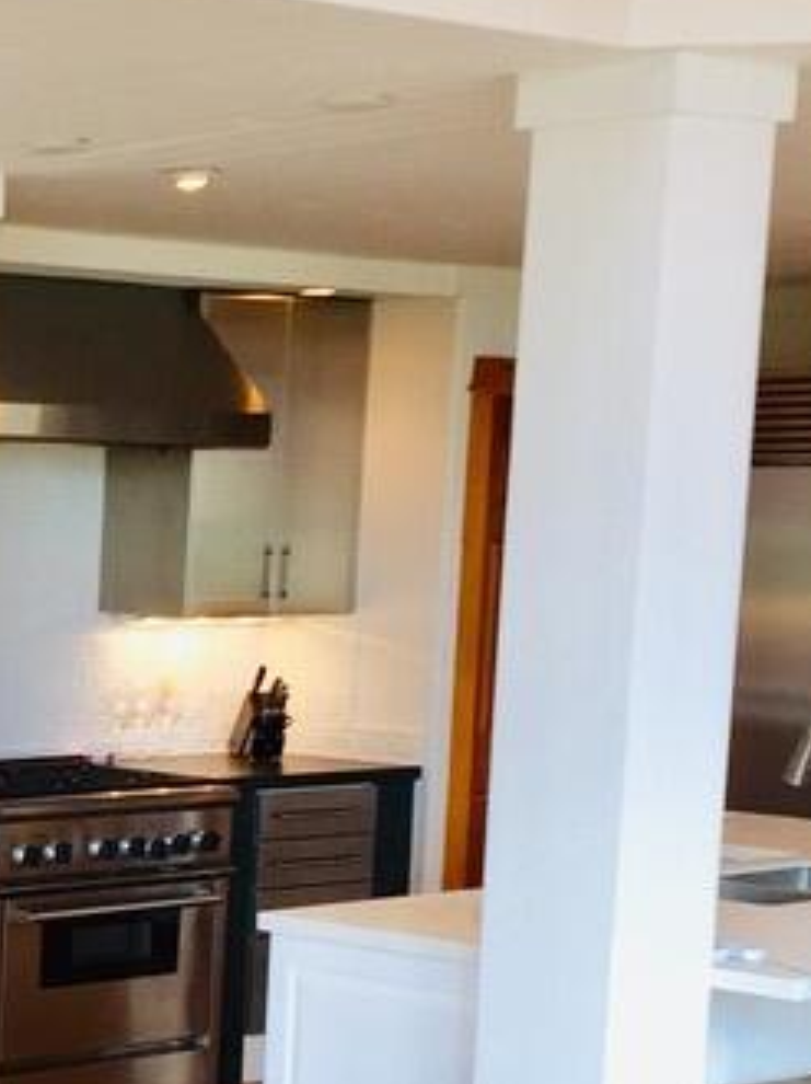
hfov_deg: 15.5
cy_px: 949
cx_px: -296
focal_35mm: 90
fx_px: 2815
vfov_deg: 21.4
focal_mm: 4.15
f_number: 2.2
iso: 40
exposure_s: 1/60
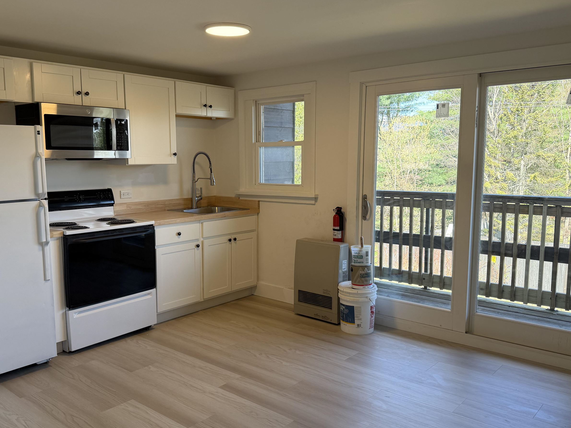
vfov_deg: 45.4
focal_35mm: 31
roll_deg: -0.3
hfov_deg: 58.2
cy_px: 225
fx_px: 511
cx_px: 253
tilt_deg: -7.4
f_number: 1.78
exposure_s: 1/182
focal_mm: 6.76
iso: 80
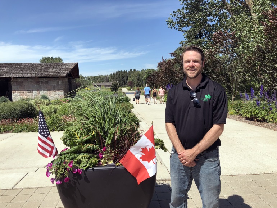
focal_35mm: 28
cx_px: 138
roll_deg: +1.9
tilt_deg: -5.7
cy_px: 104
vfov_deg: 49.8
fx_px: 224
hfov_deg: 63.4
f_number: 1.8
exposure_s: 1/1715
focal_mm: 3.99
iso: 20
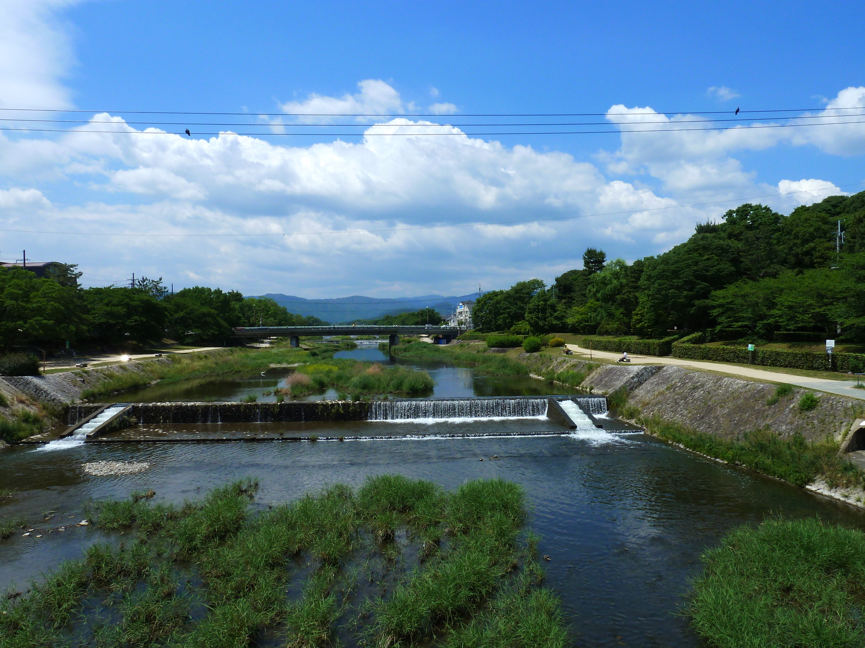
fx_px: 625
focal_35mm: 25
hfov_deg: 69.4
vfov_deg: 54.9
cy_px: 324
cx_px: 432
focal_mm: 4.1
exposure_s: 1/400
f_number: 5.6
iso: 80
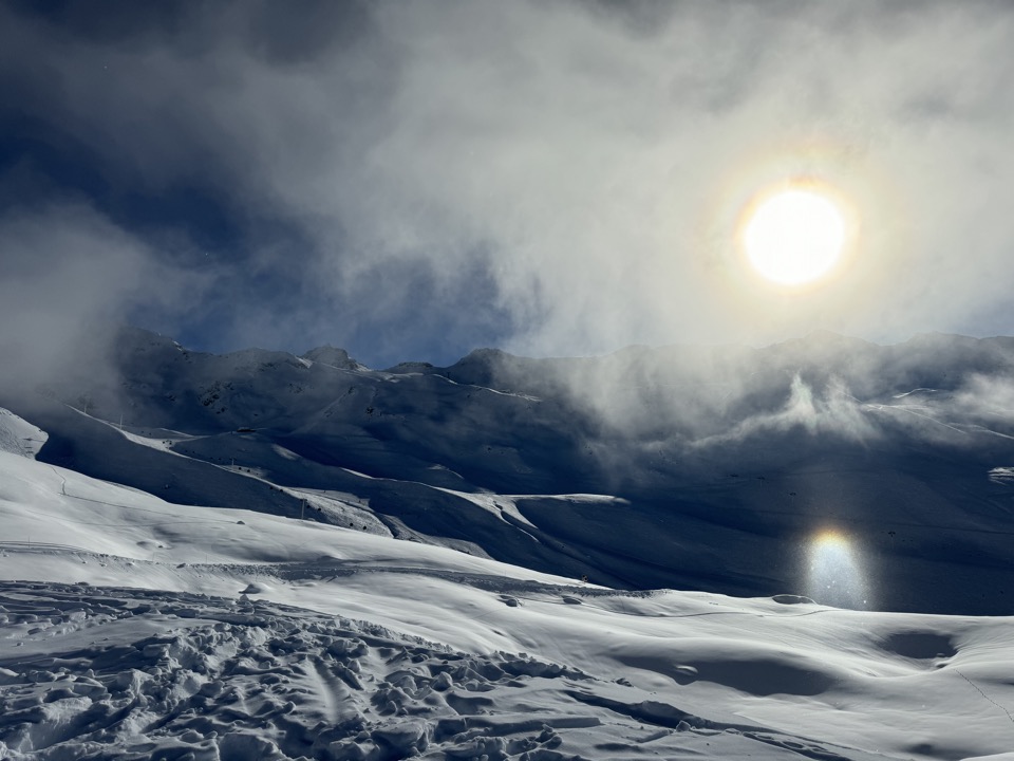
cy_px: 380
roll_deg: +2.2
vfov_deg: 56.8
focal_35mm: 24
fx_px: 703
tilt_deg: +7.9
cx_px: 507
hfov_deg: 71.6
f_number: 1.78
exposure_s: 1/50000
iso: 64
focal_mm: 6.86
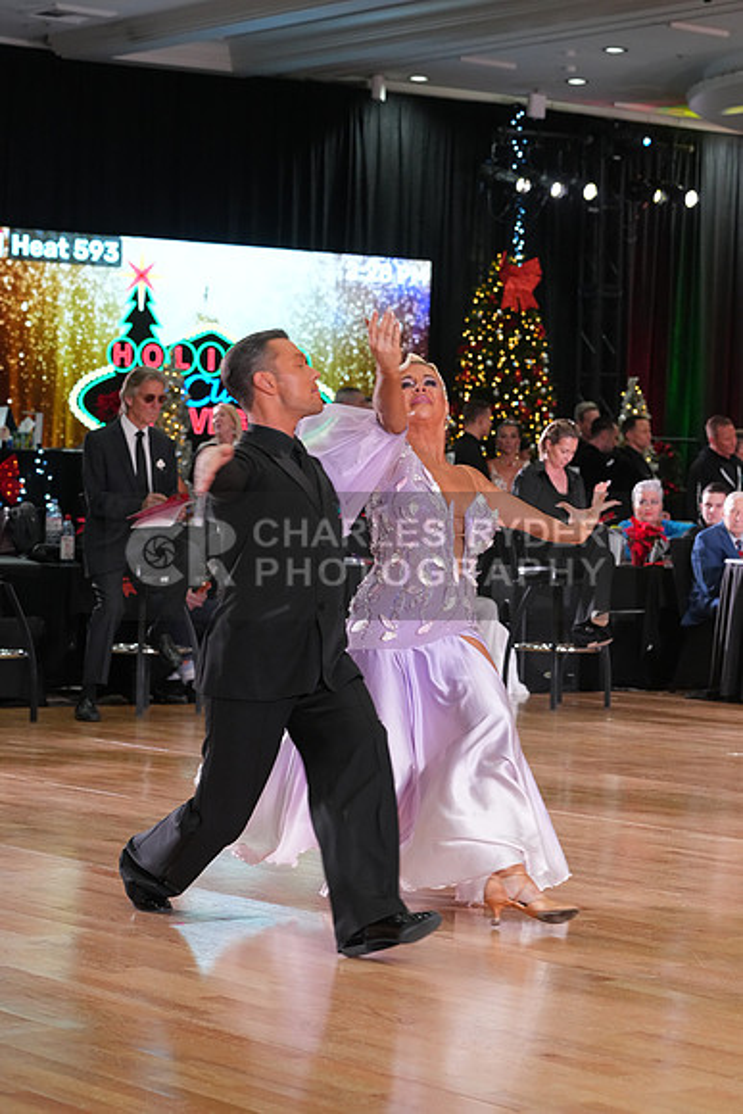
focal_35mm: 93
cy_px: 557
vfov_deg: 21.9
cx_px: 372
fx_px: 2877
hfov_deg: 14.7
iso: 3200
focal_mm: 93
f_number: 5.6
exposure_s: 1/200
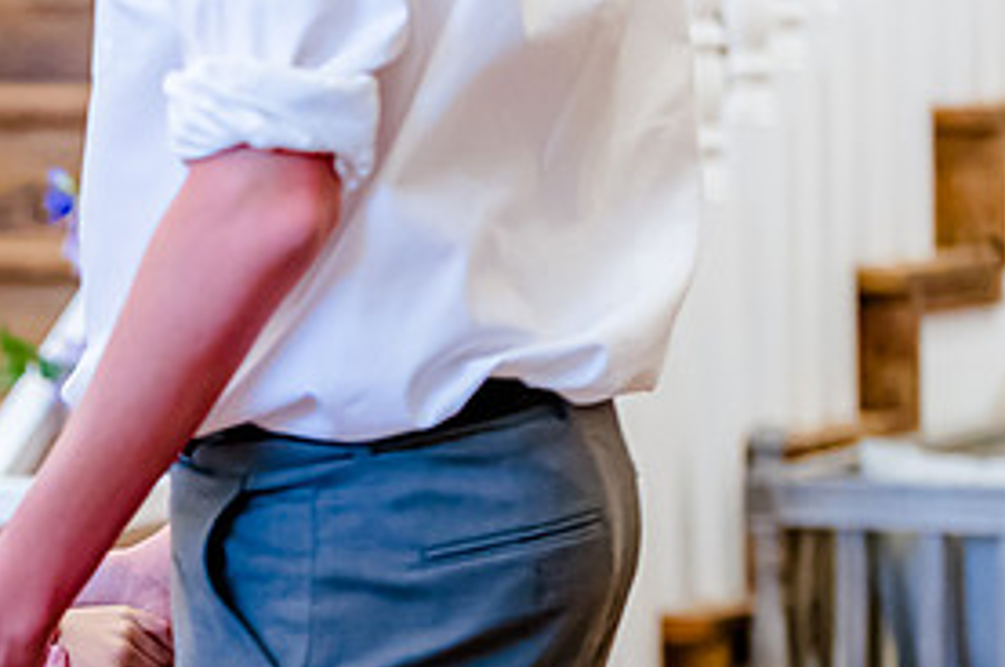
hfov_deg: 7.3
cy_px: 667
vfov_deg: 4.9
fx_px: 7780
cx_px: -146
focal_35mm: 279
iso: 2500
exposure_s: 1/640
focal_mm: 110
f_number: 2.8
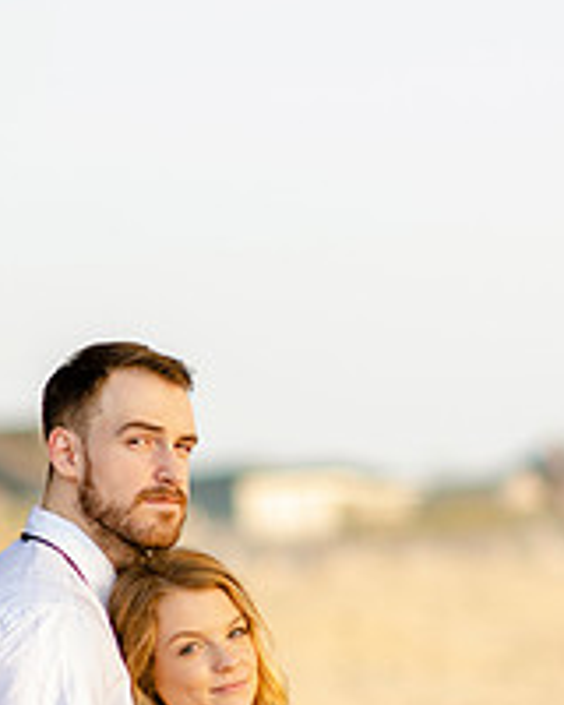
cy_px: 606
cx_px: 377
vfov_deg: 7.2
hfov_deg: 5.8
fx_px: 5613
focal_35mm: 269
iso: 125
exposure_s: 1/500
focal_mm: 85
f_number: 1.8
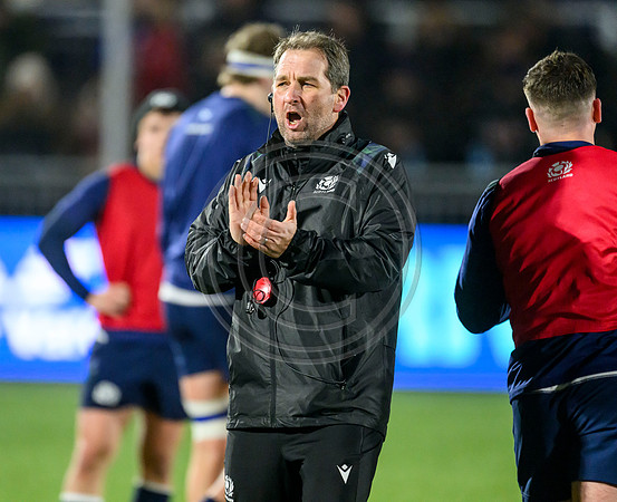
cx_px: 264
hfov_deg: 2.9
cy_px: 238
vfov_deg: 2.3
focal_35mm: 671
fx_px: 12342
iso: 8000
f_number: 4
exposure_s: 1/500
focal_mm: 560
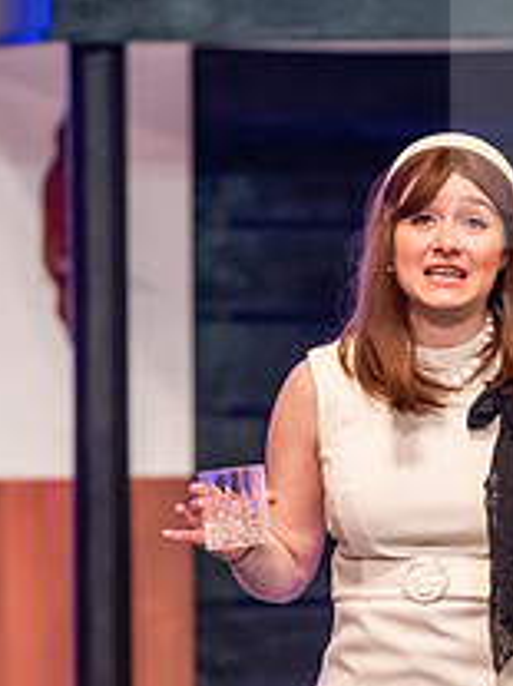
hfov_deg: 2.8
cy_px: 373
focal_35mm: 539
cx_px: 351
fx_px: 10661
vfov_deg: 3.7
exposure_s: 1/200
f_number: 3.2
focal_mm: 200
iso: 3200
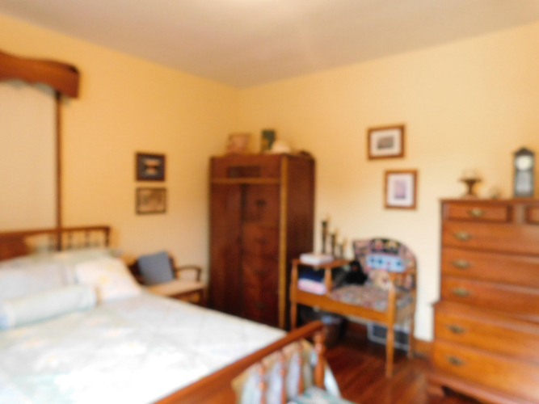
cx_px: 270
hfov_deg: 73.9
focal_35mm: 23
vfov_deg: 58.9
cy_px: 202
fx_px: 358
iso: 400
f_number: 3
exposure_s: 1/30
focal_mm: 4
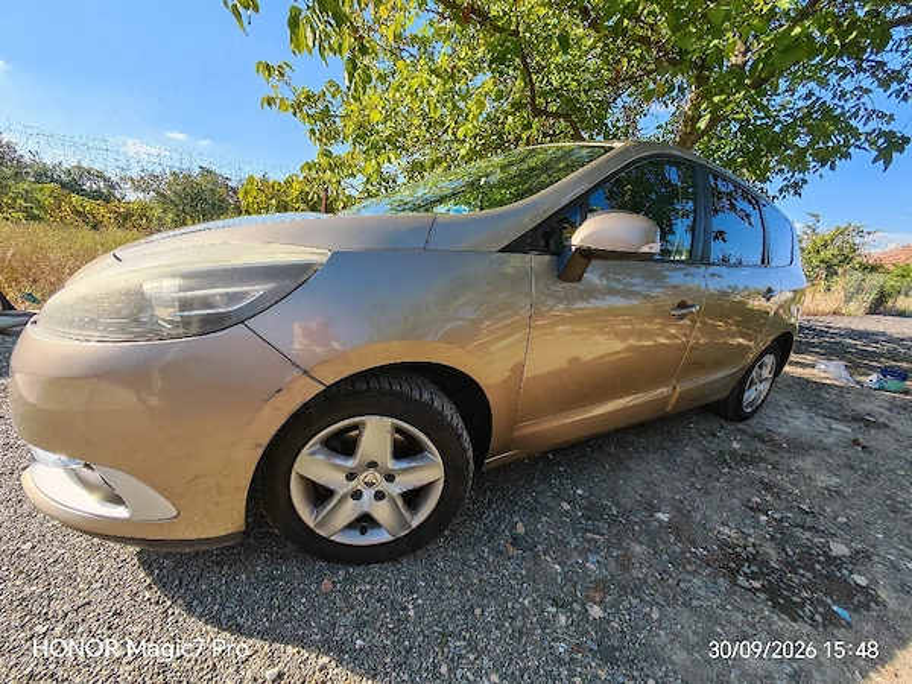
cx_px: 456
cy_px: 342
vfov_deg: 94.5
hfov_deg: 110.5
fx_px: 316
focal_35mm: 12
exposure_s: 1/909
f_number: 2
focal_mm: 1.82
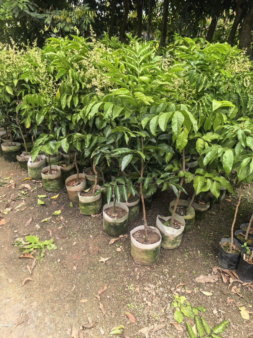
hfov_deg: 56.8
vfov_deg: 71.6
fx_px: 234
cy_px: 169
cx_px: 126
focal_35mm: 24
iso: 50
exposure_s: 1/140
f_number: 2
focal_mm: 5.75
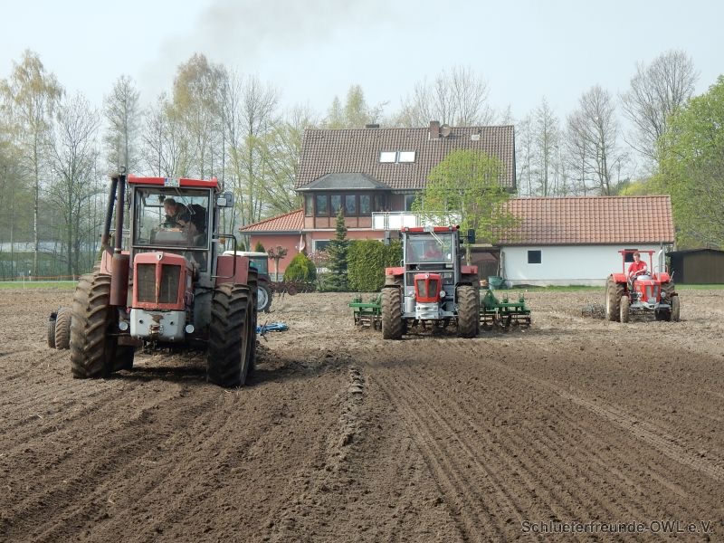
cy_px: 272
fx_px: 2071
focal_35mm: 99
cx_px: 362
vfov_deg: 14.9
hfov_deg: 19.8
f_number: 5.3
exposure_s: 1/320
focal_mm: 17.6
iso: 125
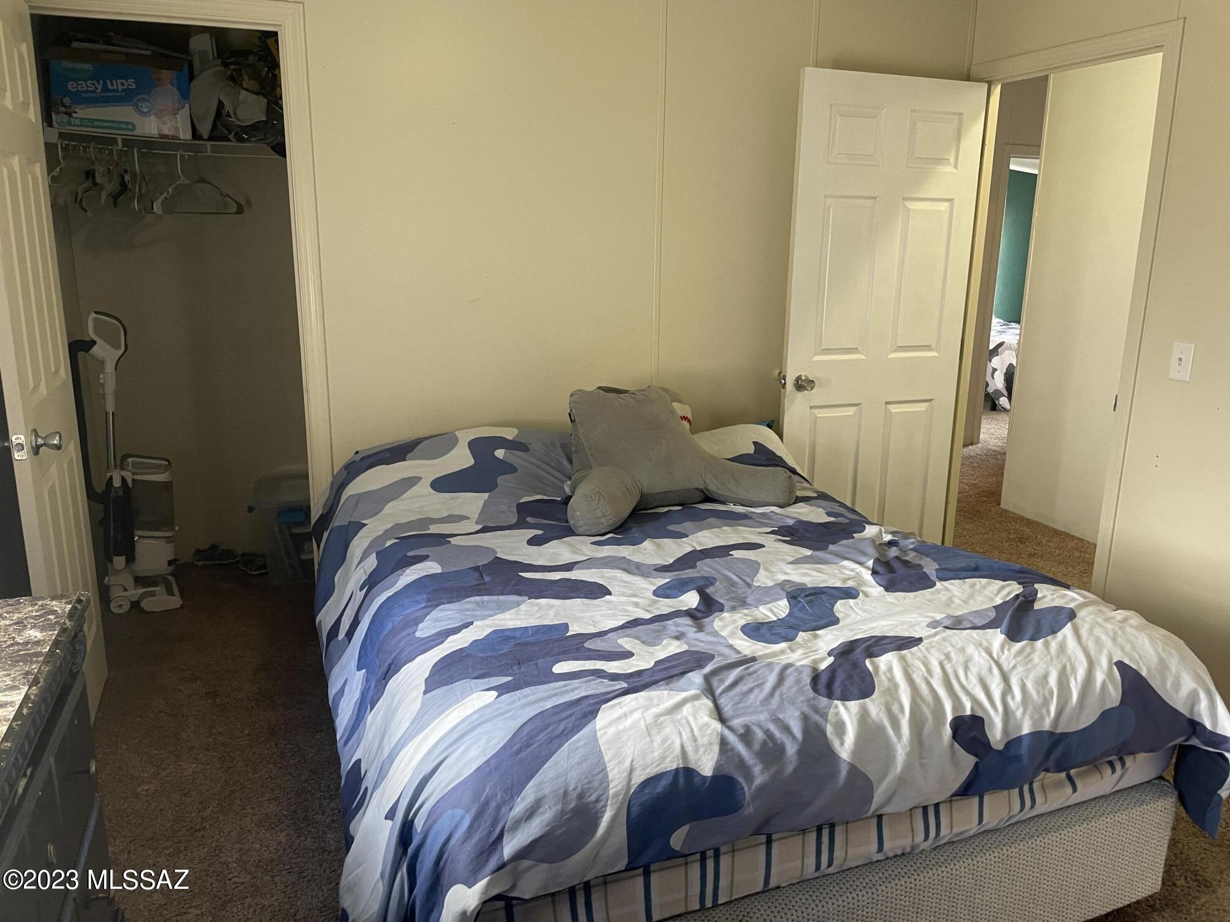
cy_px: 461
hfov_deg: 67.3
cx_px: 615
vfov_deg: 53.1
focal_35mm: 26
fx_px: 924
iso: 125
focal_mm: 4.2
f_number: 1.6
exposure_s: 1/60
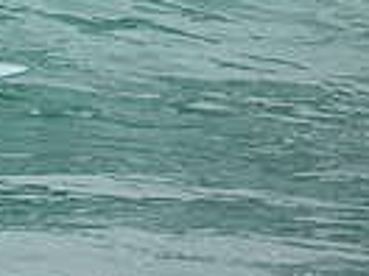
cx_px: -559
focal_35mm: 3968
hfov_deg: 0.5
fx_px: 42298
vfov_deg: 0.4
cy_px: -333
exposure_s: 1/2000
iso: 280
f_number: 6.3
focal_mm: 800
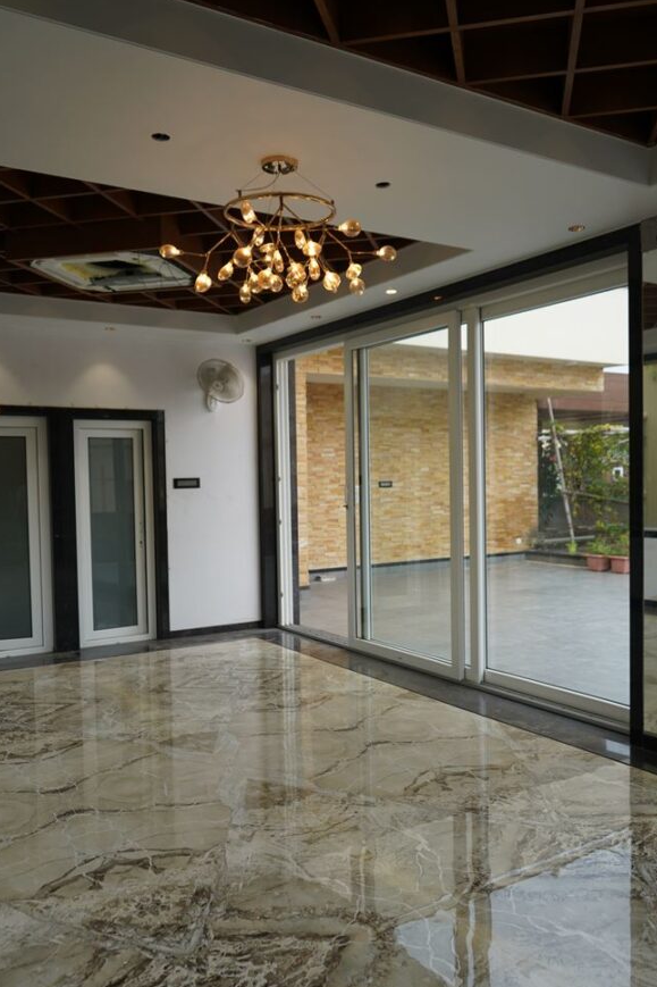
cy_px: 507
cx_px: 334
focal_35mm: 29
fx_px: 794
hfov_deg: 44.9
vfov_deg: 63.7
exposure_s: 1/200
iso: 100
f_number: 4.5
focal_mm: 28
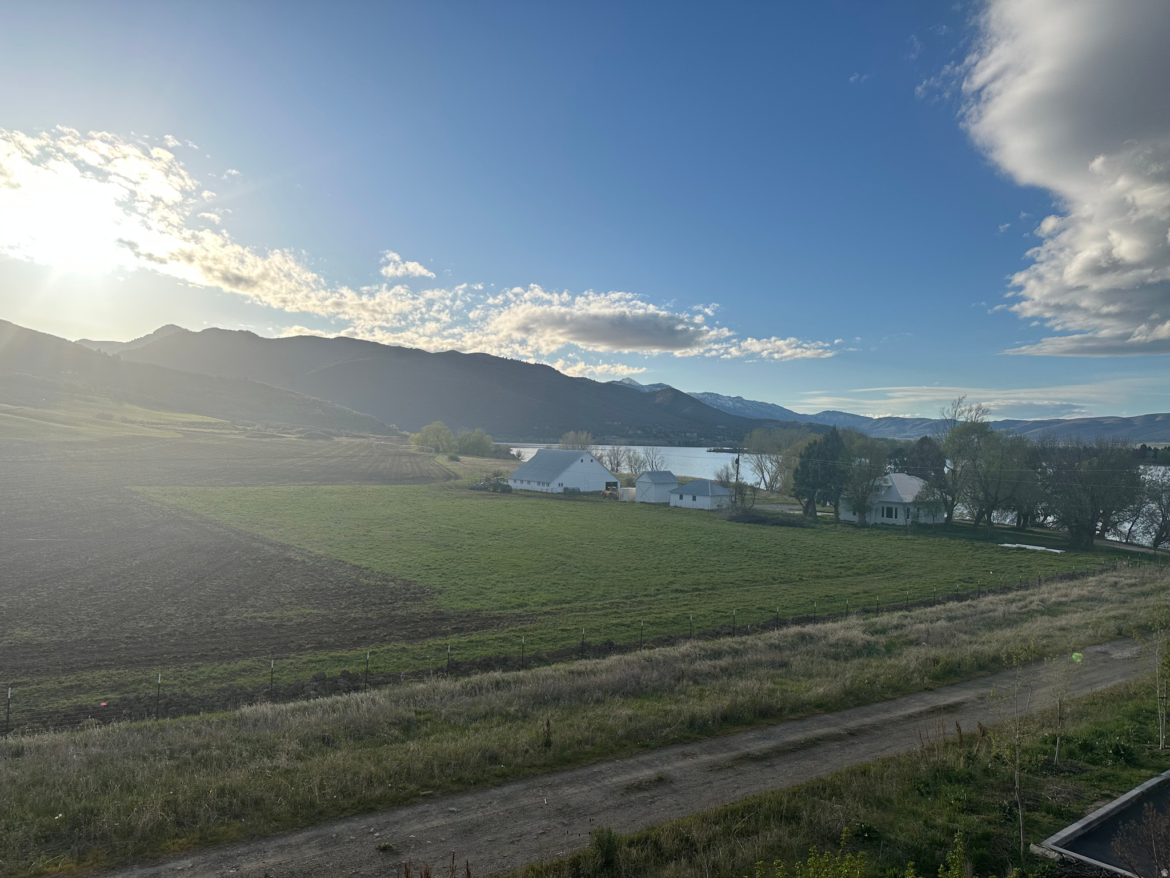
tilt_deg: +0.4
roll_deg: -1.7
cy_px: 439
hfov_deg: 71.6
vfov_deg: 56.8
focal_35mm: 24
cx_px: 585
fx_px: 811
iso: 80
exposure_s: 1/4545
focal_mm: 6.86
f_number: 1.78
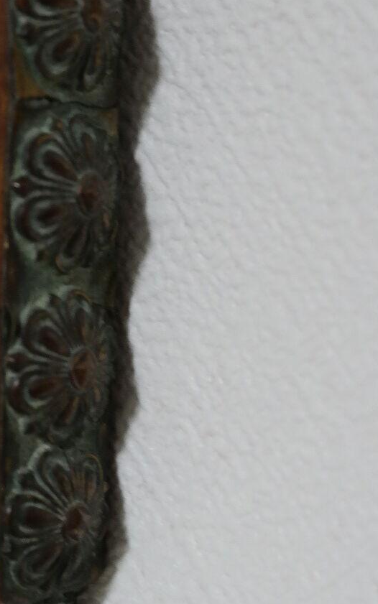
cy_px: 422
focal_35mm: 90
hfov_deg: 14.4
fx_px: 1483
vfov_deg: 22.9
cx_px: 40
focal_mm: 28
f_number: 5.6
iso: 1600
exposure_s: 1/50
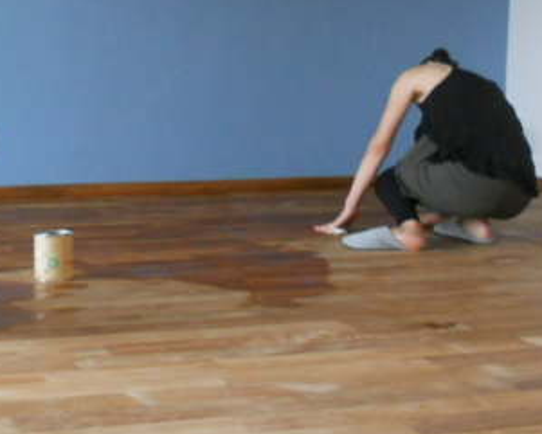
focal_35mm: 70
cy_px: 231
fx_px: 1123
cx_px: 45
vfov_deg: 21.9
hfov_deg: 26.2
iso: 320
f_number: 3.2
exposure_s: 1/30
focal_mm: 4.9
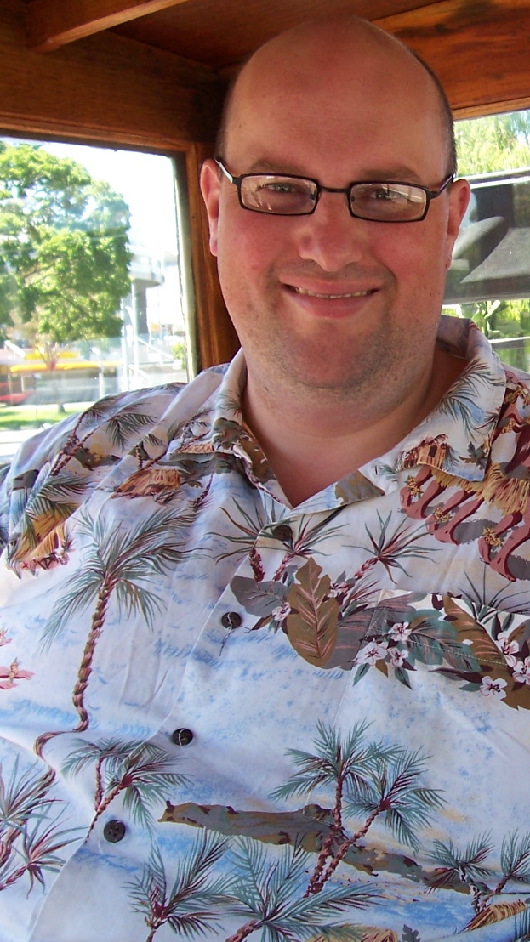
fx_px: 1250
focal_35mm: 50
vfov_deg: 41.3
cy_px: 467
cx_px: 566
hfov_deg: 22.7
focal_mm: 5.6
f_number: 2.7
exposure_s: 1/180
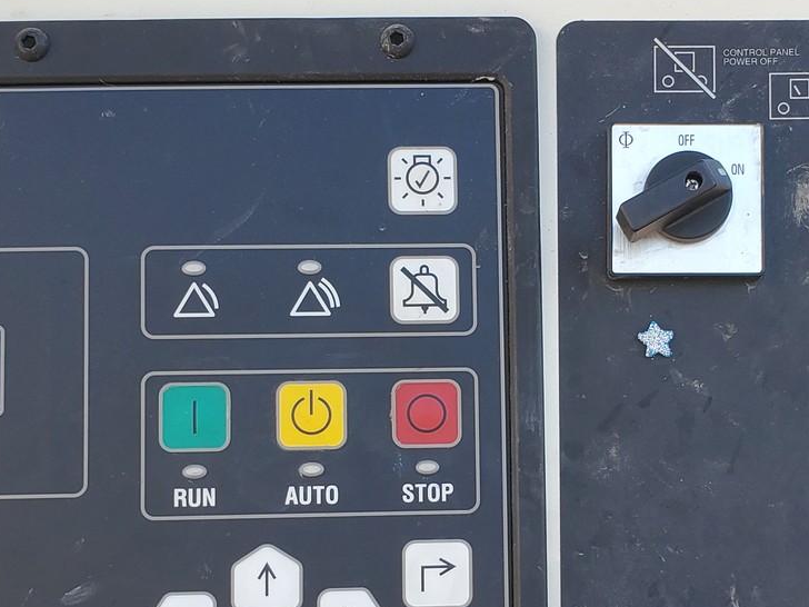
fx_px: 1683
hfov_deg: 26.7
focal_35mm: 72
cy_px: 450
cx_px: 597
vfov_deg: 20.3
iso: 50
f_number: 2.4
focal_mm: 4.3
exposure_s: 1/363
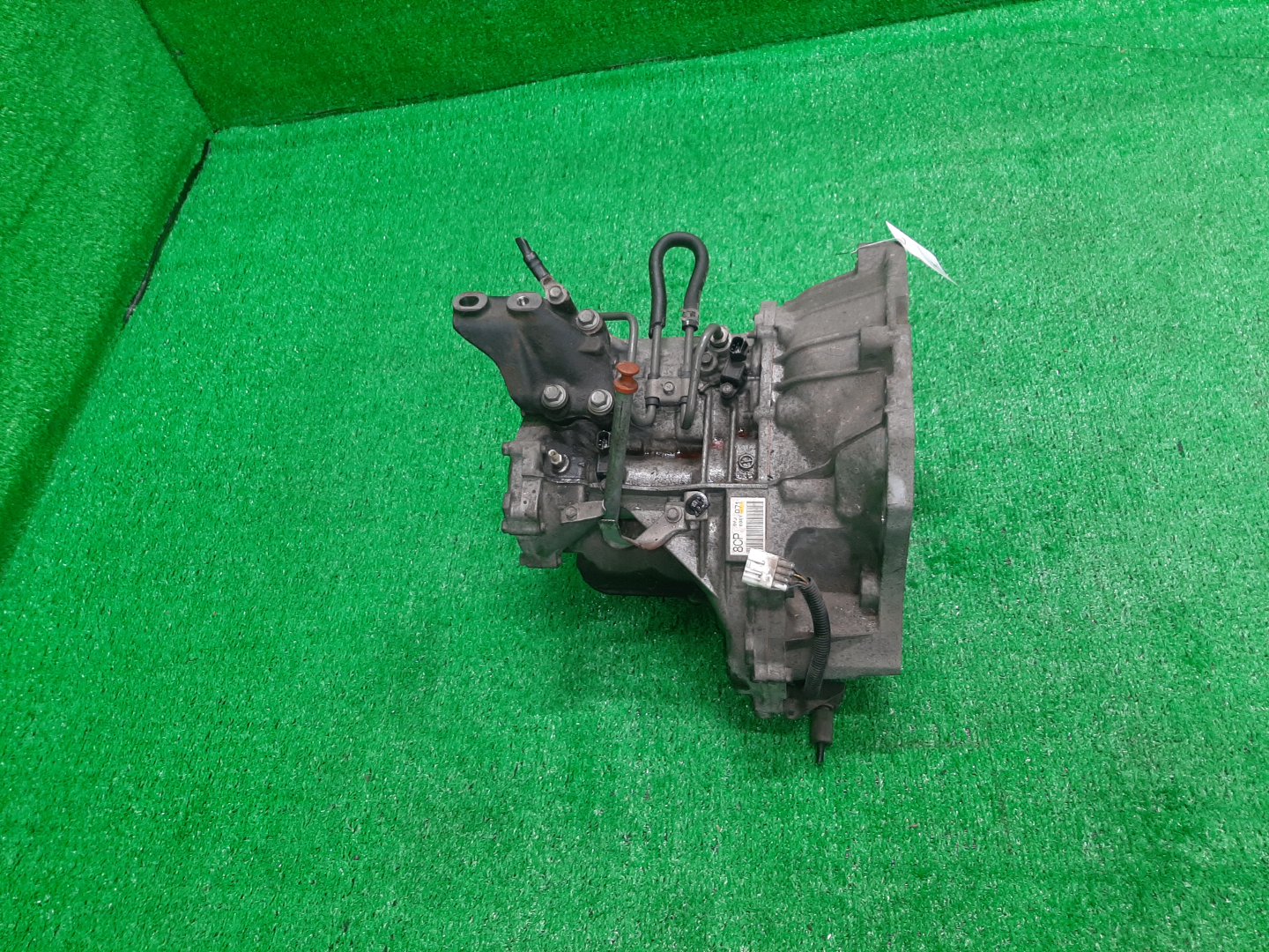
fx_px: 953
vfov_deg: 53.1
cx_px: 634
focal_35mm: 26
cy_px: 476
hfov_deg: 67.3
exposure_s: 1/50
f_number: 1.7
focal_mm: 3.93
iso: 127
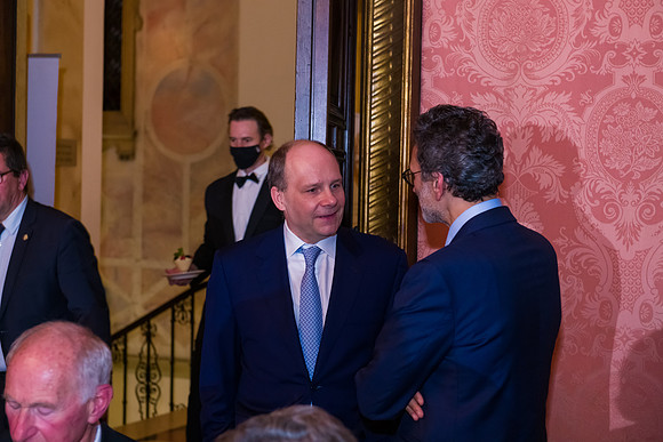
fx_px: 1289
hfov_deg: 28.8
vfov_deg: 19.5
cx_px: 332
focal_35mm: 70
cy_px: 221
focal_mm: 70
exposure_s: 1/80
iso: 3200
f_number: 5
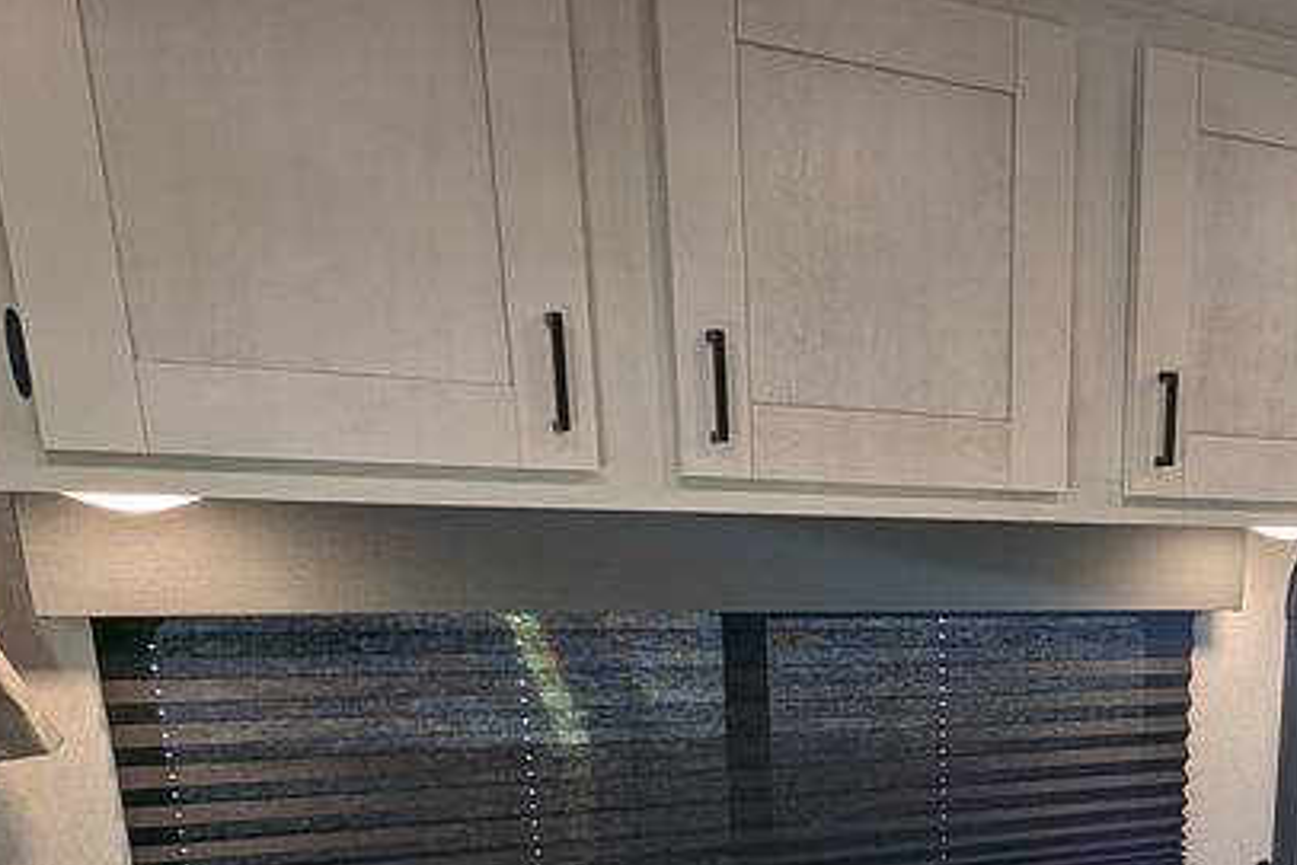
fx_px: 1478
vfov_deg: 29.0
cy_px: 989
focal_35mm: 41
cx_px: 1144
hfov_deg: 43.7
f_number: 2.2
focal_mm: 2.35
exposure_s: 1/62.1
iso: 52
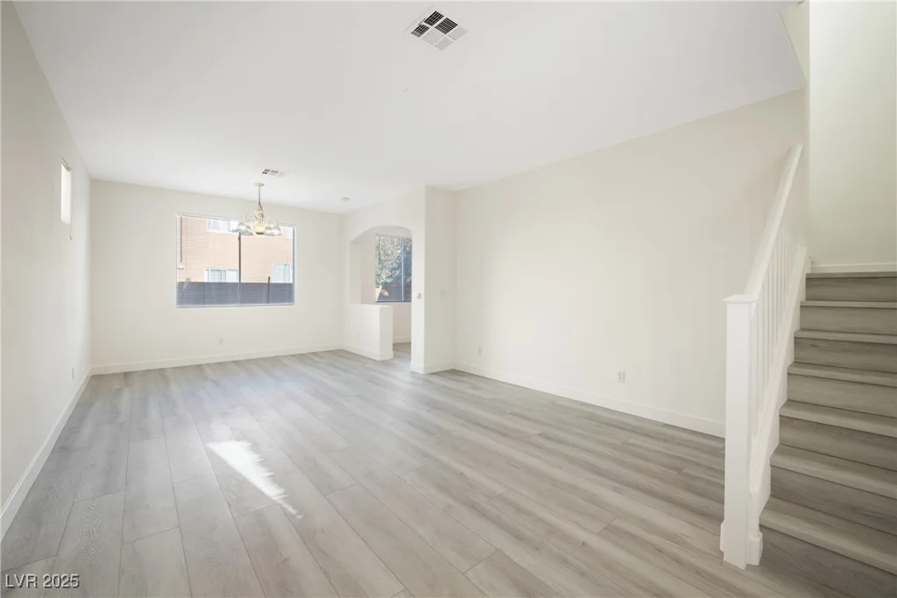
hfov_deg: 104.2
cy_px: 299
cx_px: 448
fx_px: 349
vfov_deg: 81.2
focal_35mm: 14
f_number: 9
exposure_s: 1/4
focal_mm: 14
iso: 100
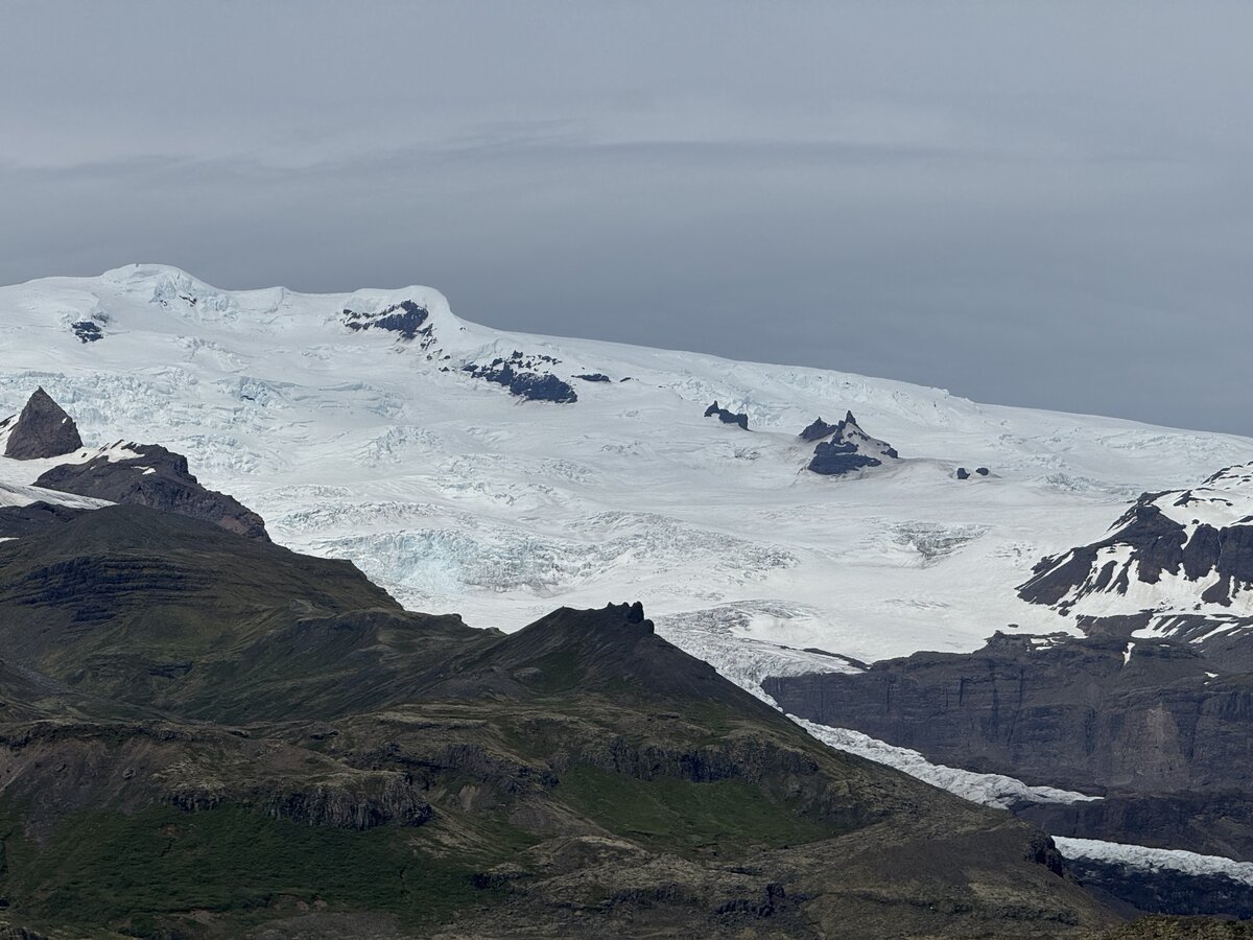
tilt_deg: +7.5
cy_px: 470
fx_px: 4344
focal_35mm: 120
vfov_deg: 12.3
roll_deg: -0.5
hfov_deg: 16.4
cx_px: 626
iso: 40
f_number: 2.8
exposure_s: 1/6289
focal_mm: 15.66
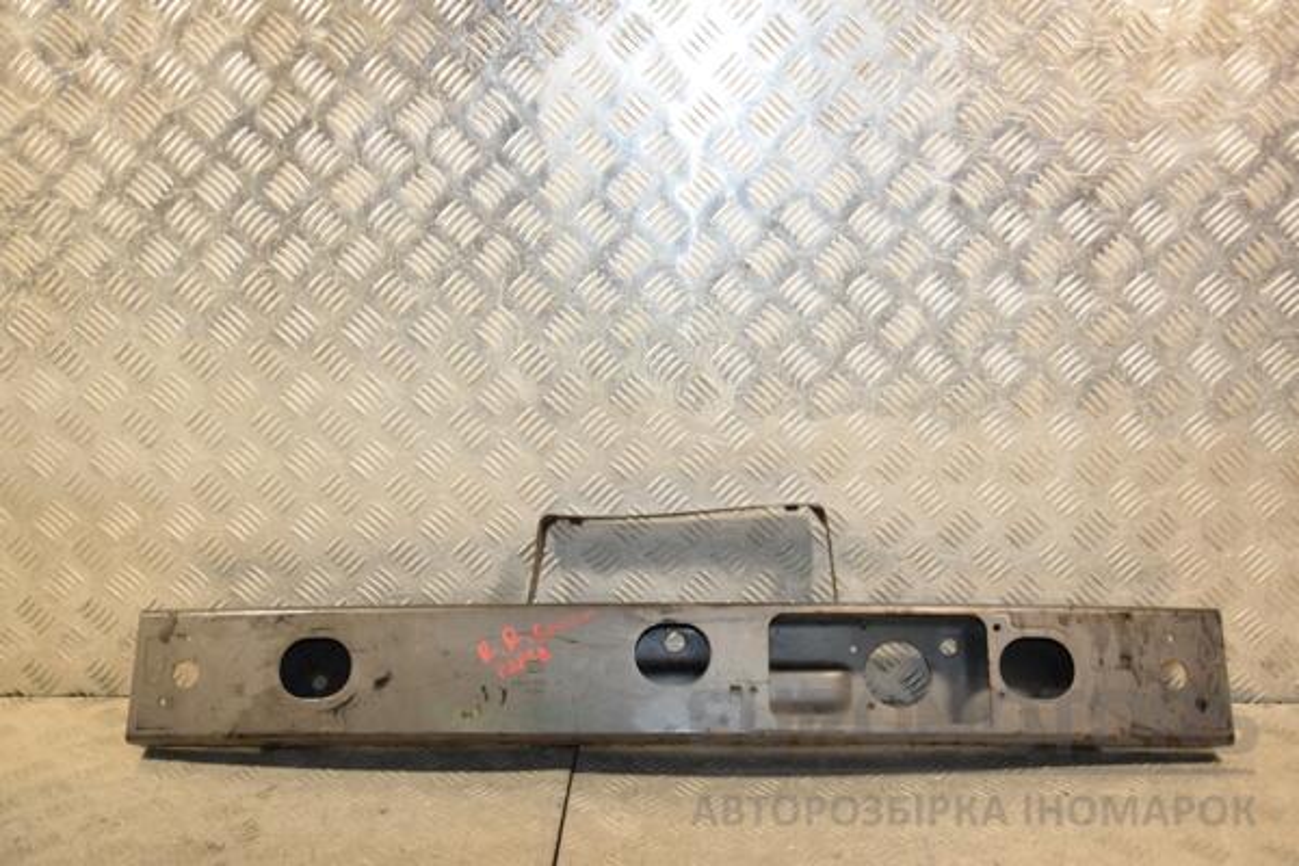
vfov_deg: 34.2
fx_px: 1407
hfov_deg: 49.6
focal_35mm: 39
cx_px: 650
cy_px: 433
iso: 800
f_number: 5
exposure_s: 1/200
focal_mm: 26
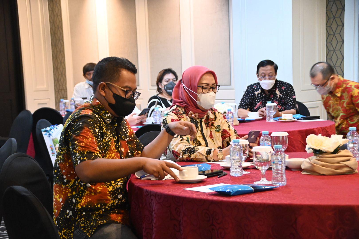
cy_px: 120
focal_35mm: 93
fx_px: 927
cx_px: 180
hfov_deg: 21.9
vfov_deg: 14.7
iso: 5000
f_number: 5
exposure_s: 1/40
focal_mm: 62
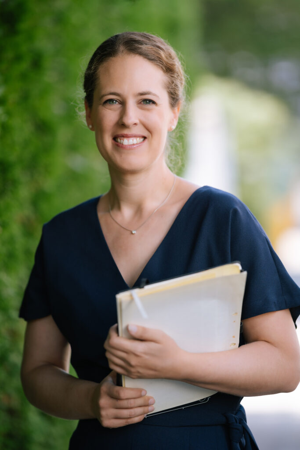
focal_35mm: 135
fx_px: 1687
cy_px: 225
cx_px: 150
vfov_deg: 15.2
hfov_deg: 10.2
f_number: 1.8
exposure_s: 1/500
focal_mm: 135
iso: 160
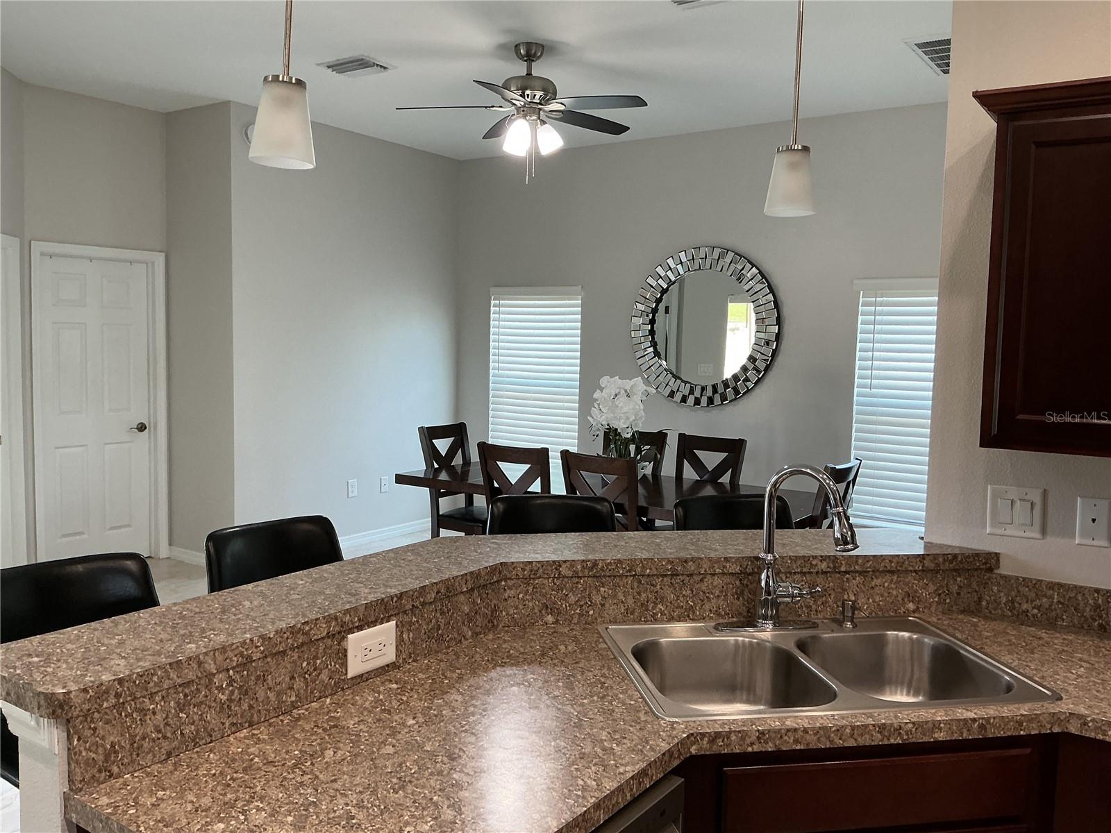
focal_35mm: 29
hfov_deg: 61.7
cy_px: 416
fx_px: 931
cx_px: 556
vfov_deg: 48.2
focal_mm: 3
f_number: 1.8
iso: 80
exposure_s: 1/60
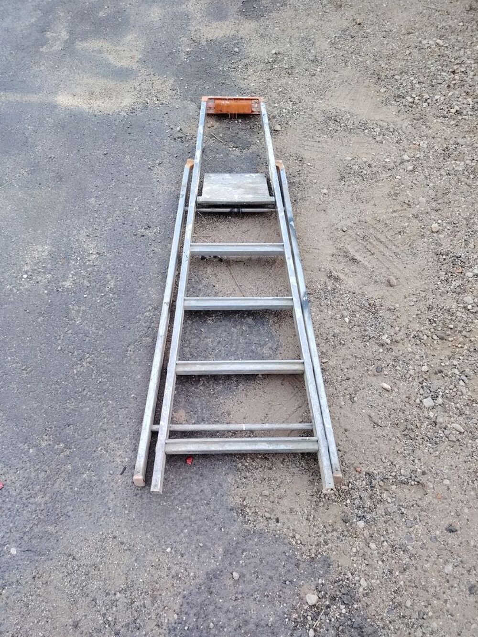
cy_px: 318
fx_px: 442
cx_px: 239
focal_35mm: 24
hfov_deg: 56.8
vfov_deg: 71.6
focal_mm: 5.25
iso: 128
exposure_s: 1/100
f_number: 1.75
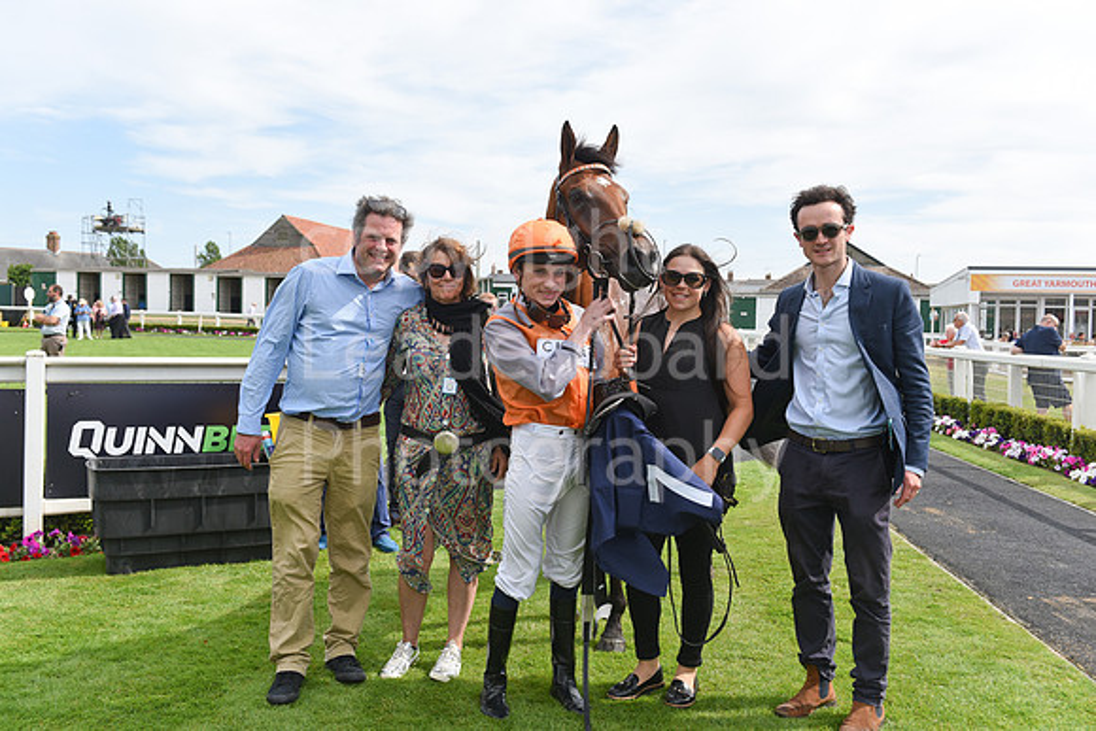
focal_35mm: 32
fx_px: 974
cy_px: 366
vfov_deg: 41.1
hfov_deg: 58.7
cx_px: 548
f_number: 5.6
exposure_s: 1/1250
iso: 400
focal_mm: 32
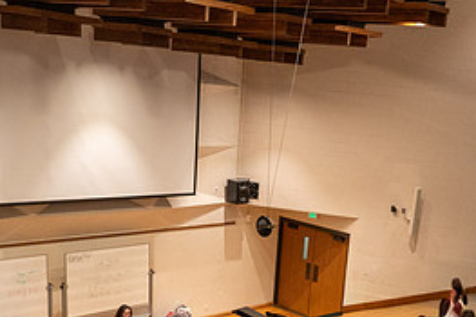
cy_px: 316
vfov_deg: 24.3
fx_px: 700
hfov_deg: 37.1
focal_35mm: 53
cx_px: 319
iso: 2000
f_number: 4.5
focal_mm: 24
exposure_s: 1/200
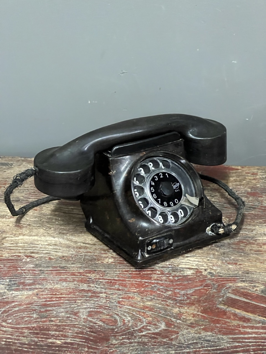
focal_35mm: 77
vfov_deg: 25.3
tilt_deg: -24.0
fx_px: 789
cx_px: 133
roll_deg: +2.0
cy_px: 177
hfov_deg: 19.1
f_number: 2.8
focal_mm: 9
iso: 1250
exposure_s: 1/25
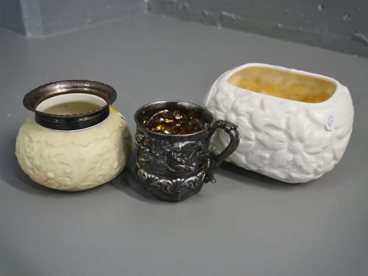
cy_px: 138
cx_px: 184
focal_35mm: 36
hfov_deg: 51.4
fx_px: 383
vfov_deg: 39.7
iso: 3200
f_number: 4.5
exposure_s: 1/200
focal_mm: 18
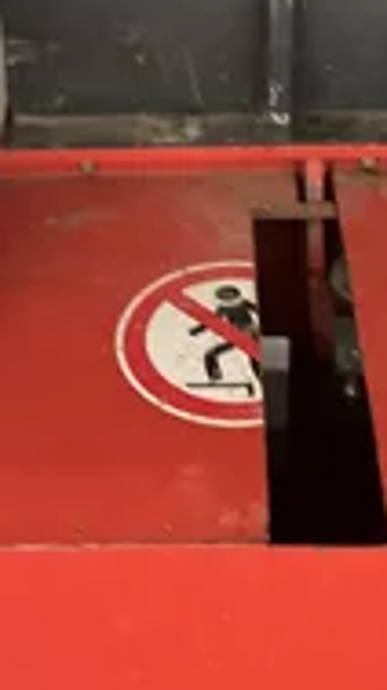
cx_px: 248
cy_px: 150
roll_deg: +0.7
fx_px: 1225
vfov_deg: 30.8
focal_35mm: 67
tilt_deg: -31.9
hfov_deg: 17.9
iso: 500
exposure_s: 1/30
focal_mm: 3
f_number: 1.8
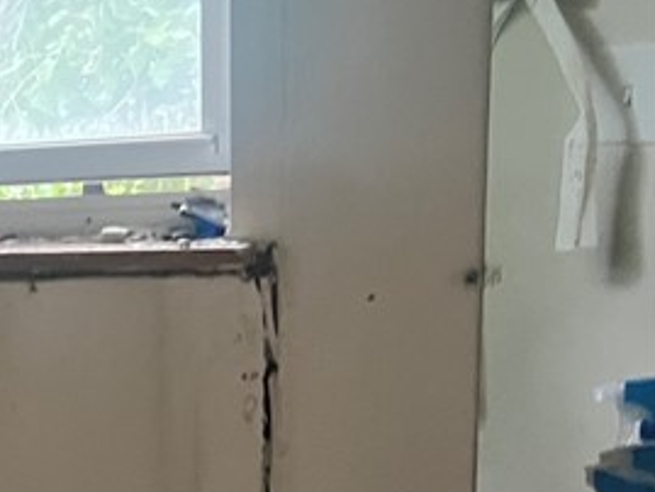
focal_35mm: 99
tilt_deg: -15.6
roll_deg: +7.1
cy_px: 529
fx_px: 1874
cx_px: -584
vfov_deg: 14.6
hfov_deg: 16.2
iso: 500
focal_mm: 5.7
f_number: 1.5
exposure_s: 1/41
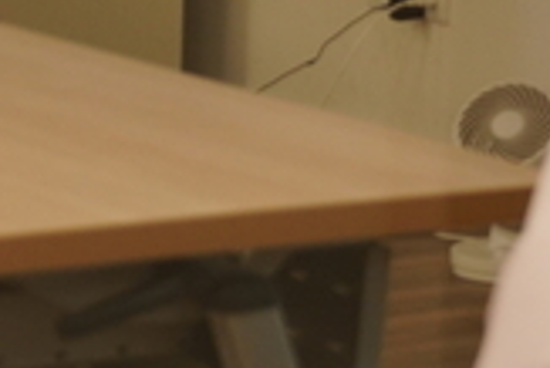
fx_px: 4725
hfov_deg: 6.6
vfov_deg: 4.4
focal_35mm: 309
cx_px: 844
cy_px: -488
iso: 640
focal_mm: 42
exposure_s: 1/160
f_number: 4
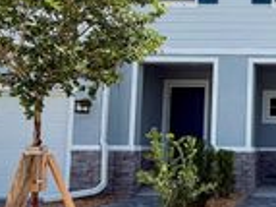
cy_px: 121
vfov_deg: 29.6
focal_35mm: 49
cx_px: 347
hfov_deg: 31.3
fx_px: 390
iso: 40
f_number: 2.2
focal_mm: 2.22
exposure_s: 1/742
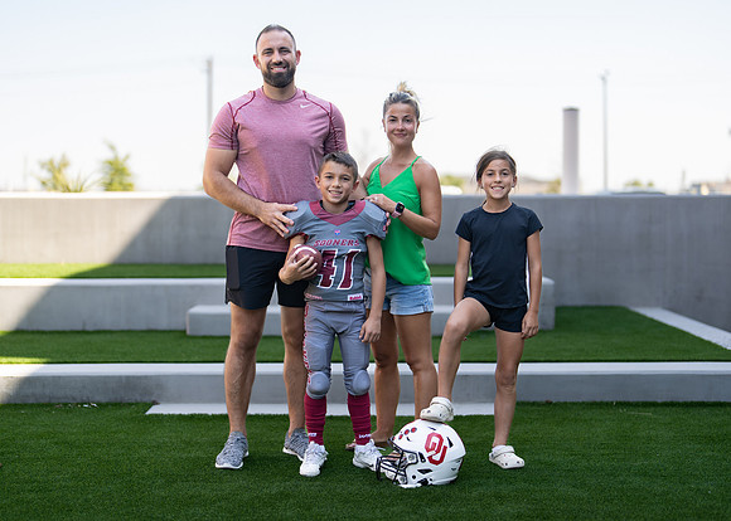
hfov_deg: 33.1
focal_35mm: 59
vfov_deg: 24.0
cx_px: 369
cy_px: 250
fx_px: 1229
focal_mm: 50
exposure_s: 1/2000
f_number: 1.2
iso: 100
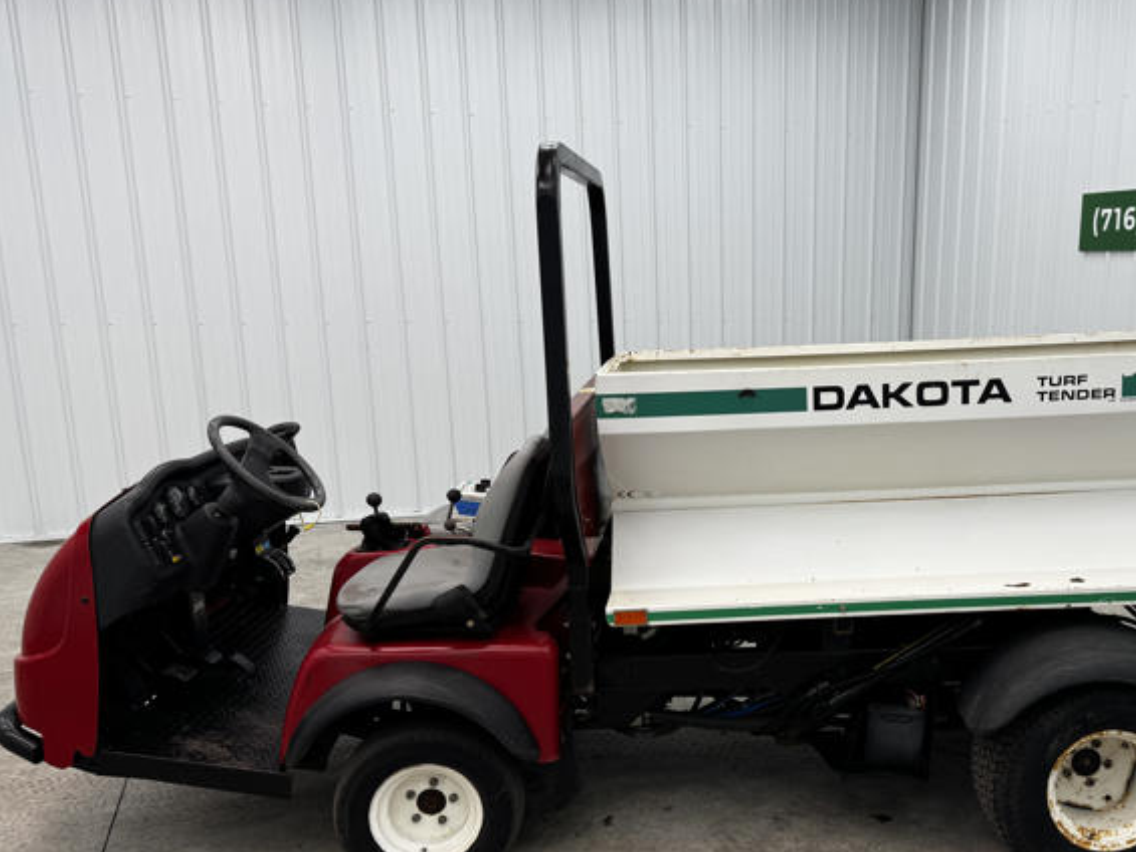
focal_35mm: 34
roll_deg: -0.7
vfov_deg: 41.4
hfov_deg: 52.8
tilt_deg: -14.5
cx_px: 768
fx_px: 1116
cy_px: 543
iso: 50
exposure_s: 1/120
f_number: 1.78
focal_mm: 6.76
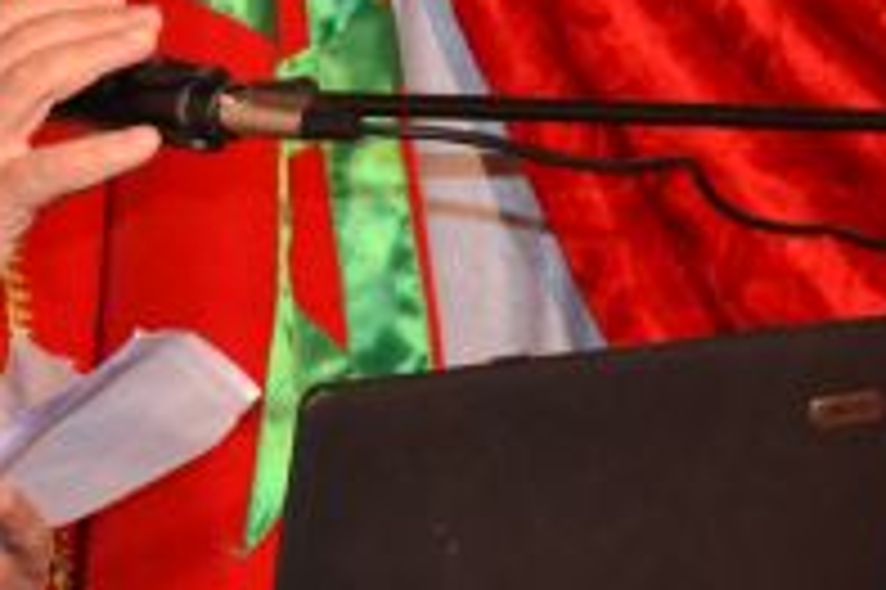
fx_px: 4549
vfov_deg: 7.4
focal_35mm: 185
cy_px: 108
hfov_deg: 10.8
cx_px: -292
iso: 3200
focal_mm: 38
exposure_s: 1/60
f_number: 5
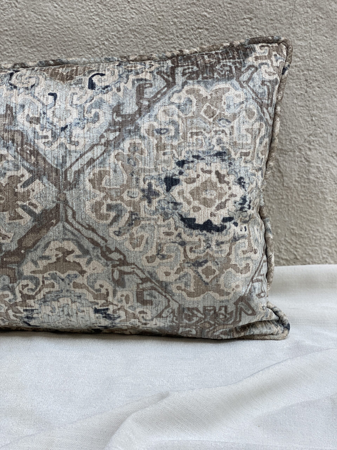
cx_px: 168
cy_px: 225
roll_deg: -0.1
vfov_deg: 36.8
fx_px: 675
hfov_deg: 28.0
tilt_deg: -15.6
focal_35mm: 52
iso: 25
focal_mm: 6
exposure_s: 1/122
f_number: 2
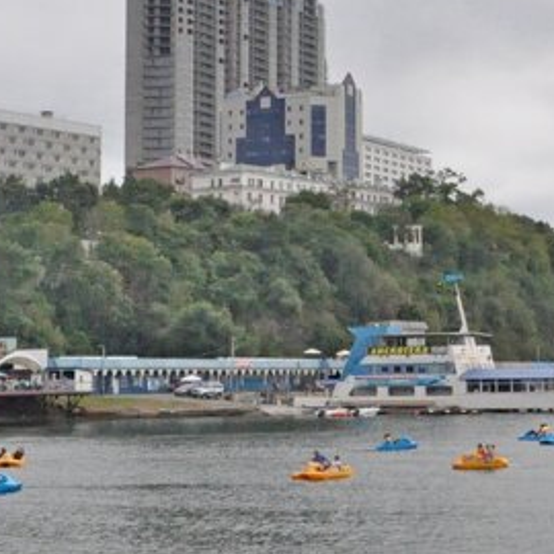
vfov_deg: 17.0
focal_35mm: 102
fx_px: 1847
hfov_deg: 16.7
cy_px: 176
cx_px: 548
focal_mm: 18
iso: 2500
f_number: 13
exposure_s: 1/4000
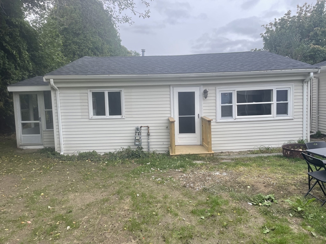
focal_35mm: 26
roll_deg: +2.6
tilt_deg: -5.3
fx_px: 245
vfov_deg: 53.1
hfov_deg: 67.3
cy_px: 122
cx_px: 163
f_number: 1.6
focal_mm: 4.2
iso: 32
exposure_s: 1/1092
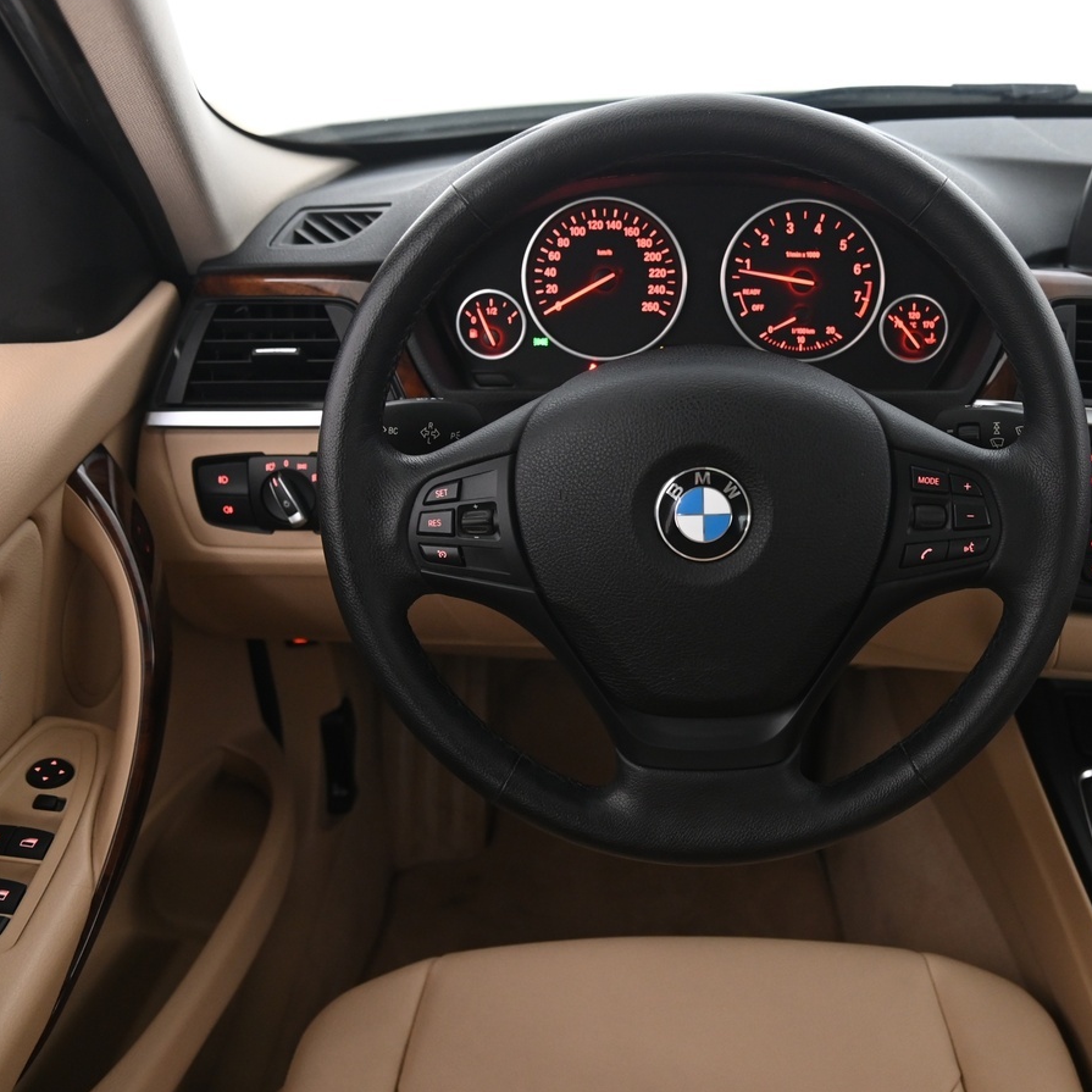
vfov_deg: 44.9
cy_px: 562
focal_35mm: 37
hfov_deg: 44.4
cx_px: 710
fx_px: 1321
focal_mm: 24
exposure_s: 1/20
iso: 2000
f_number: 4
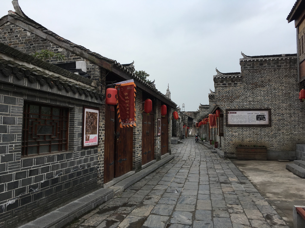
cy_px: 114
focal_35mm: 29
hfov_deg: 61.7
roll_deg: -1.4
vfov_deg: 48.2
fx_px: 256
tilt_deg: +2.7
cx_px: 152
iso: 25
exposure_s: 1/641
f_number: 2.2
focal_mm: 4.15
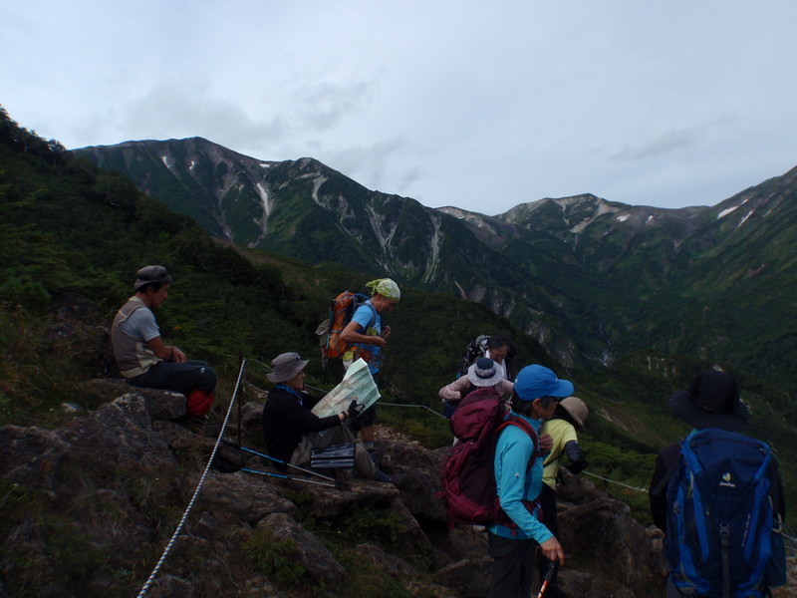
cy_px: 299
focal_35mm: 28
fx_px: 645
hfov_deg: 63.4
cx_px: 398
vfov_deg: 49.7
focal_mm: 5
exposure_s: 1/640
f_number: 4
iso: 64
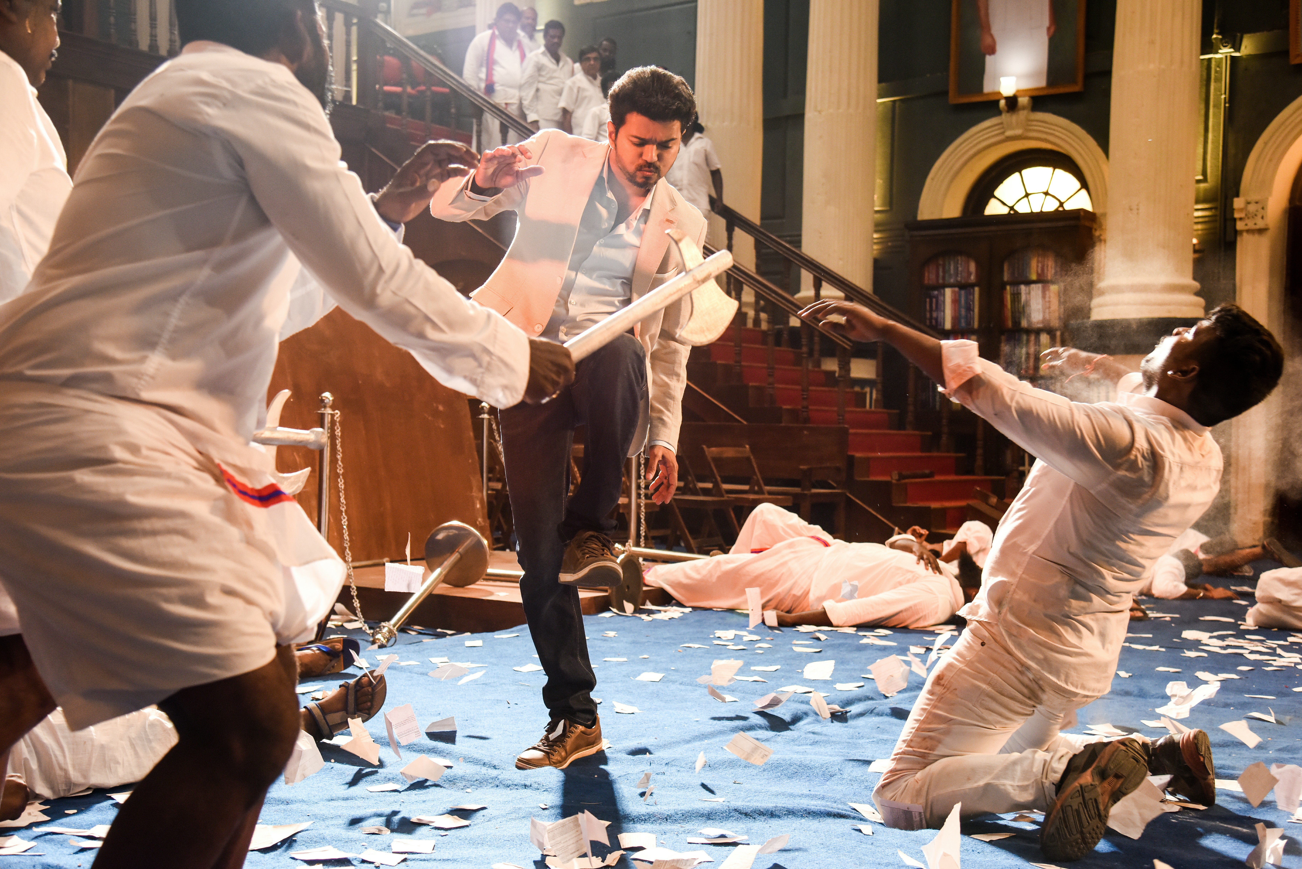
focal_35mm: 46
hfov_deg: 42.7
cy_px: 434
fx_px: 1664
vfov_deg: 29.3
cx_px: 651
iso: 1250
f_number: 5.6
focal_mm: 46
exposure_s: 1/500
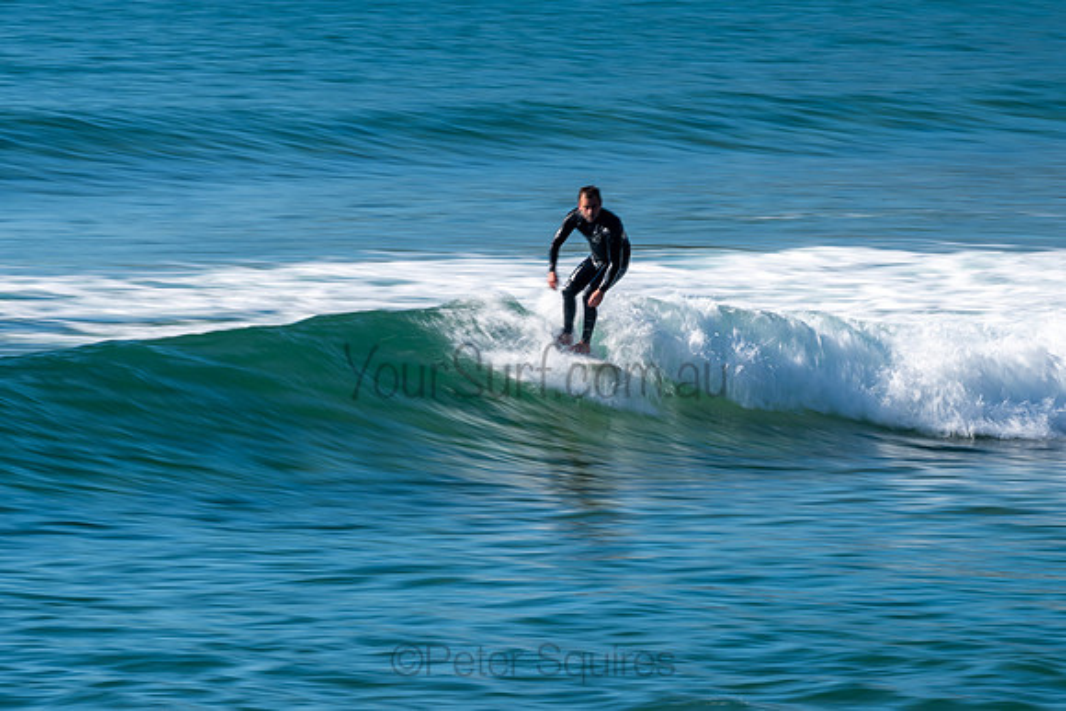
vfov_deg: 2.3
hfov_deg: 3.4
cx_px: 545
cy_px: 347
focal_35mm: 599
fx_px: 17727
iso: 31
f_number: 20
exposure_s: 1/20
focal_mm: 500
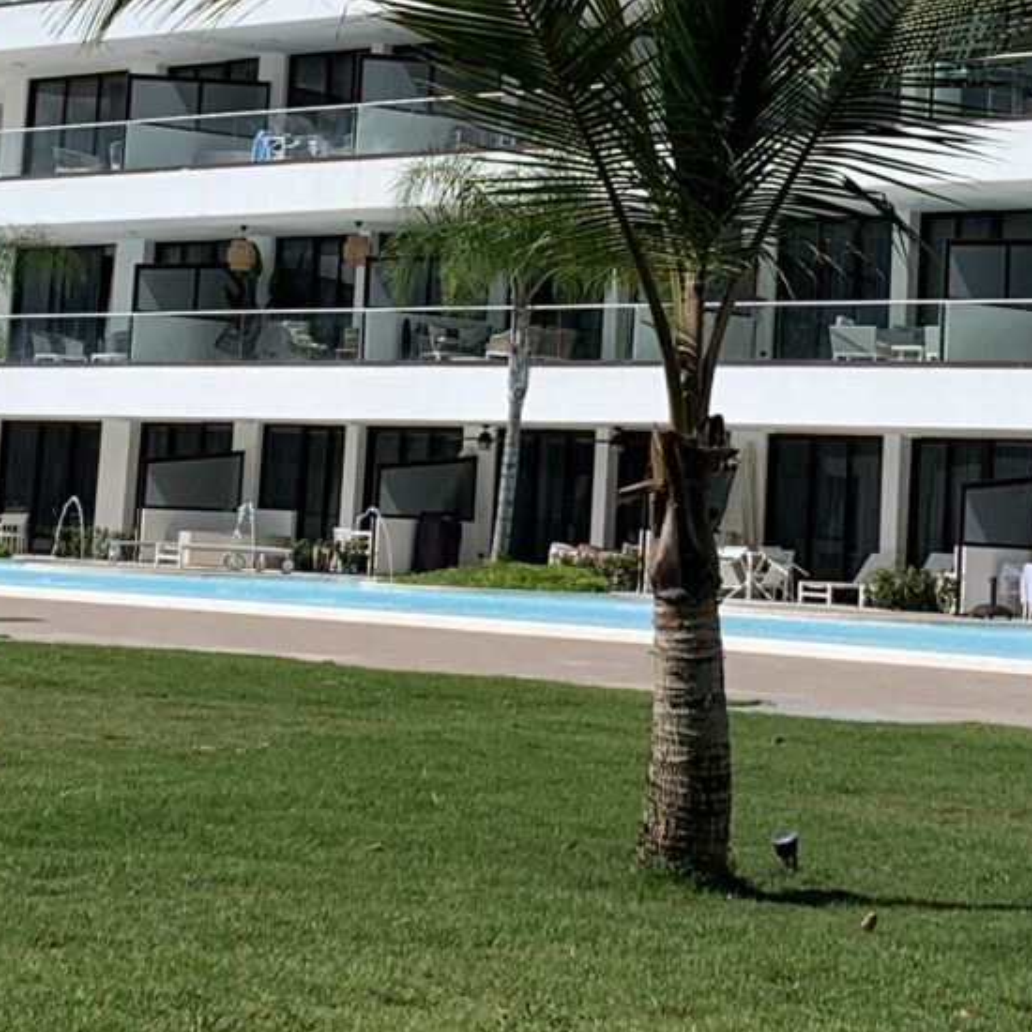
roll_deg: -2.8
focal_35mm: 107
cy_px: 58
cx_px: 756
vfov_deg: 16.0
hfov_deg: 16.2
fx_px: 3609
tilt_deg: +6.6
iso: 25
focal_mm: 4.25
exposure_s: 1/5405
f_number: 1.8
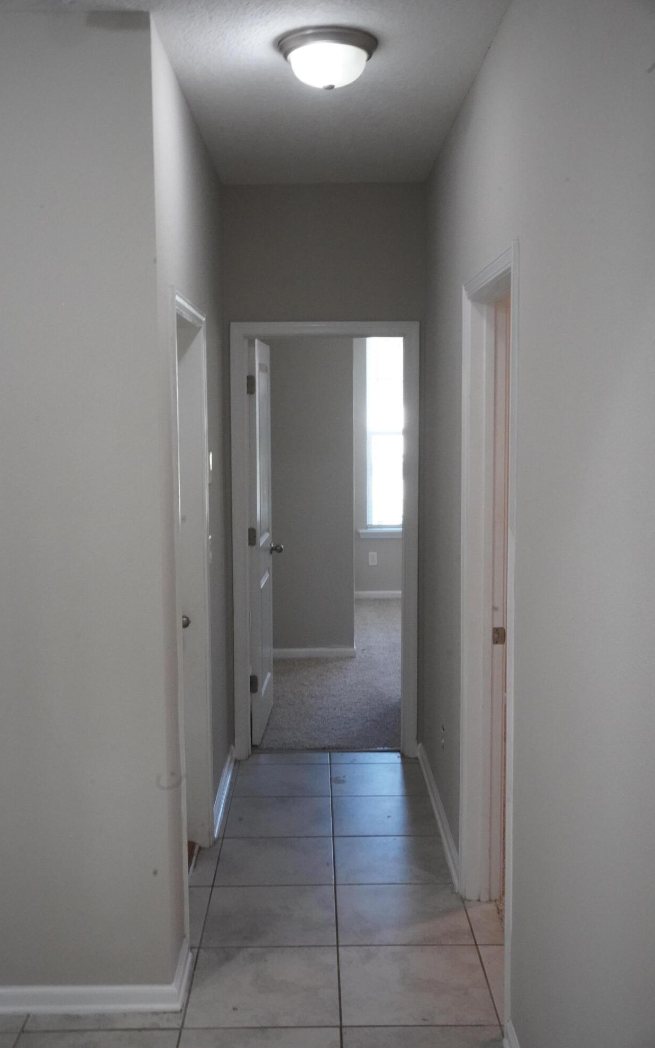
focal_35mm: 36
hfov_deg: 35.3
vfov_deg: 54.0
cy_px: 521
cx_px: 316
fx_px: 1029
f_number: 18
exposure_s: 1/60
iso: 12800
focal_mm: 35
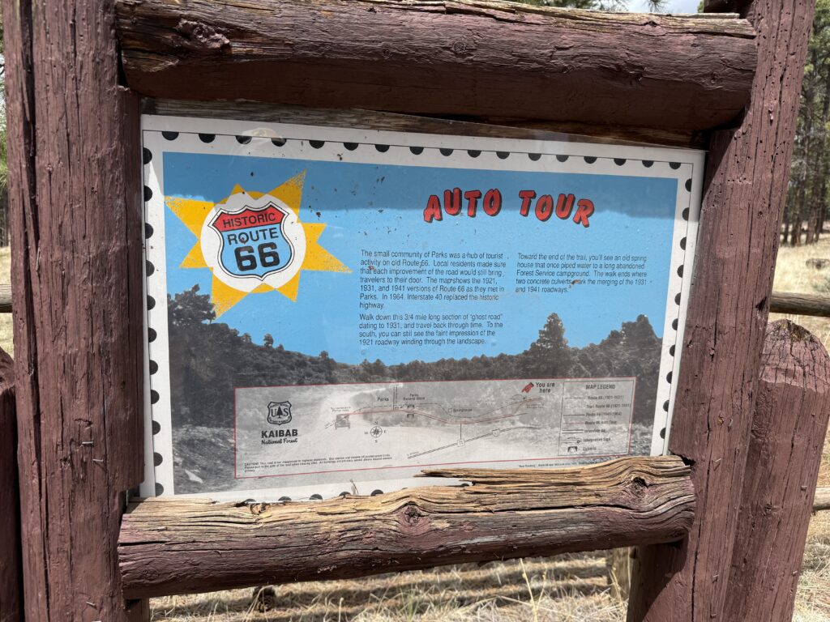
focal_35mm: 24
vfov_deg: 56.8
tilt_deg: -8.0
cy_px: 311
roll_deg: -1.1
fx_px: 575
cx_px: 415
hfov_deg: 71.6
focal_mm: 6.76
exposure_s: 1/3953
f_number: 1.78
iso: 80
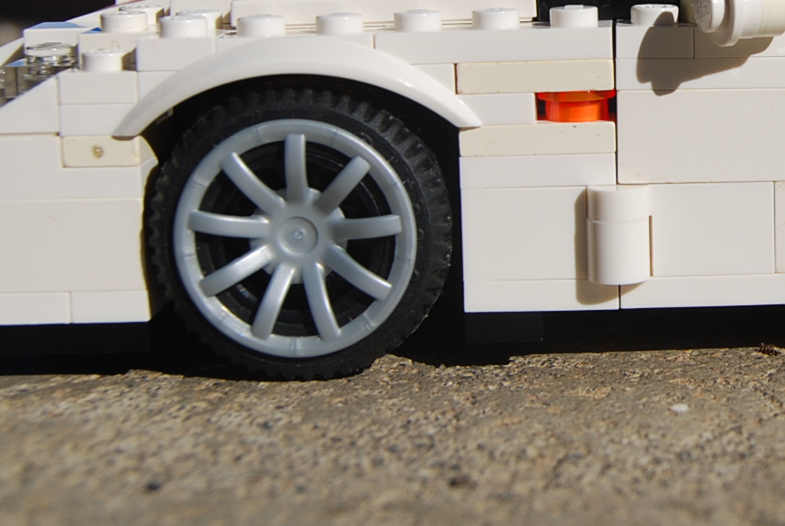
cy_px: 82
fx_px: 2227
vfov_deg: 13.4
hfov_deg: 19.6
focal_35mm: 102
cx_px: 723
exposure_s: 1/640
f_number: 8
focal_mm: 30
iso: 100
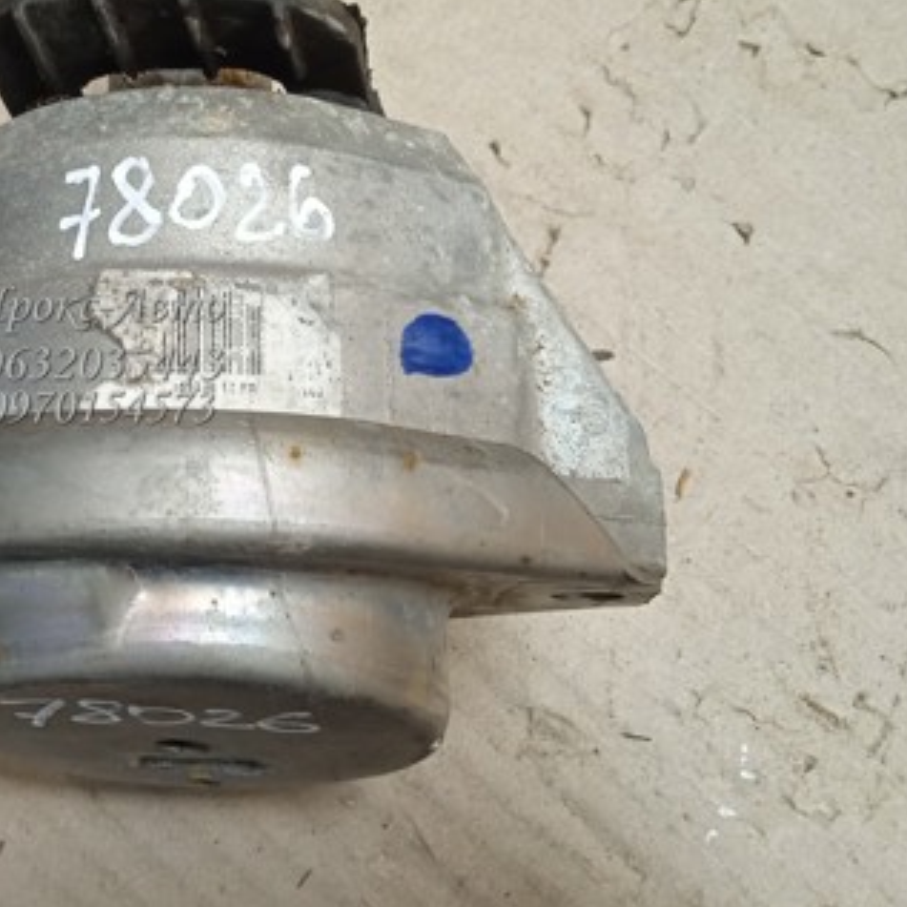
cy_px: 385
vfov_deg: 34.0
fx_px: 1482
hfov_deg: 32.3
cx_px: 83
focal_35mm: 50
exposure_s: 1/33.3
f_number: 2.2
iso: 233
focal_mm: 3.43
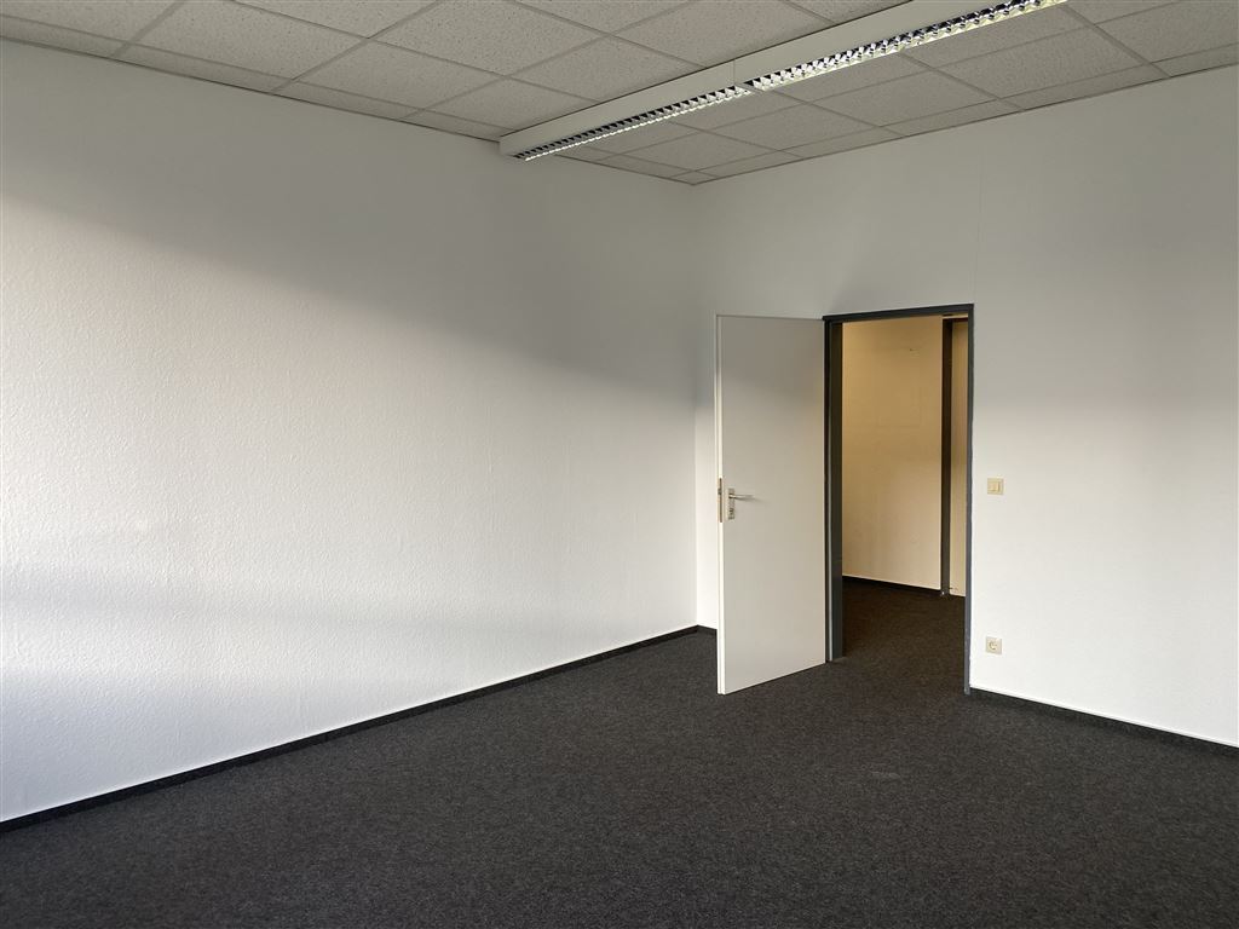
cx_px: 620
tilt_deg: -3.7
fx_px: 931
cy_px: 464
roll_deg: -0.2
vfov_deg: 53.1
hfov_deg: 67.3
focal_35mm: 26
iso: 64
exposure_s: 1/100
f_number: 1.8
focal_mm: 4.25
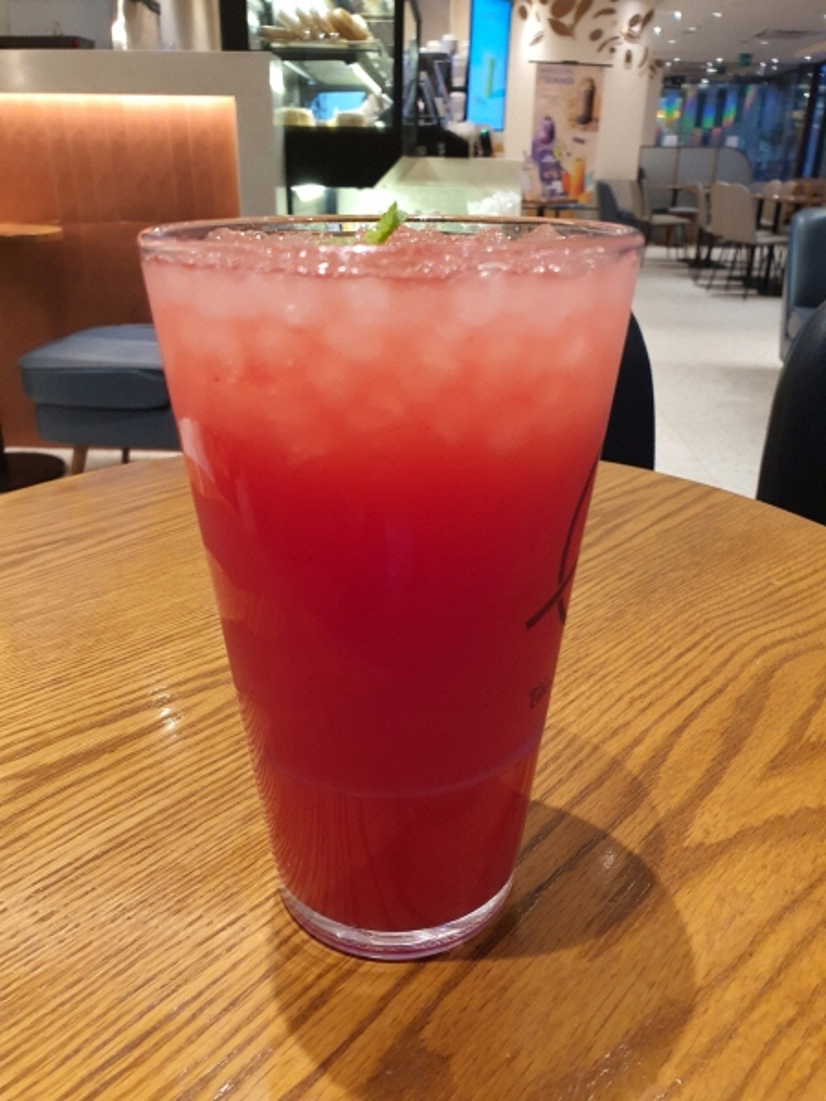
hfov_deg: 53.1
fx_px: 827
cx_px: 413
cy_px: 550
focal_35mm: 26
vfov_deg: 67.3
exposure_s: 1/60
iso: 250
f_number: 2.4
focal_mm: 4.3
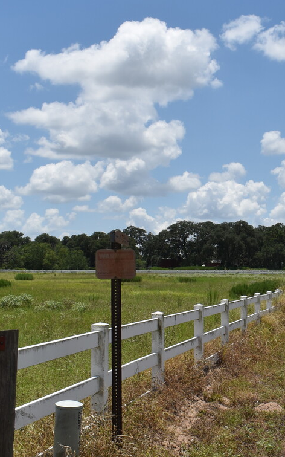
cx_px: 275
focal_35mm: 59
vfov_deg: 34.5
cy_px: 243
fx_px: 734
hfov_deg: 21.3
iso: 100
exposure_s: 1/320
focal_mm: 18
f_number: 9
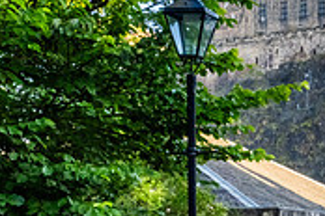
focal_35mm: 115
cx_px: 492
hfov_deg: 16.2
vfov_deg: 11.7
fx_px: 1038
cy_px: 253
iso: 1250
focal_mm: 31
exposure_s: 1/60
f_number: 22
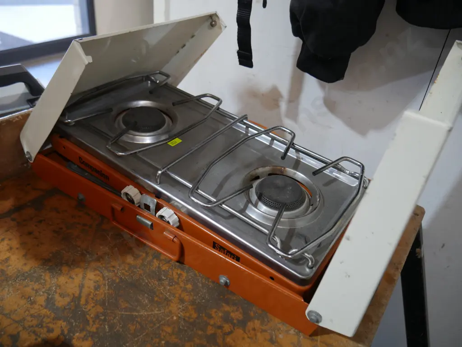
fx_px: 374
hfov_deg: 63.4
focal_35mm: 28
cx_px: 231
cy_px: 174
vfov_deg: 49.8
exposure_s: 1/60
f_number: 3.5
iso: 500
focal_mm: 14
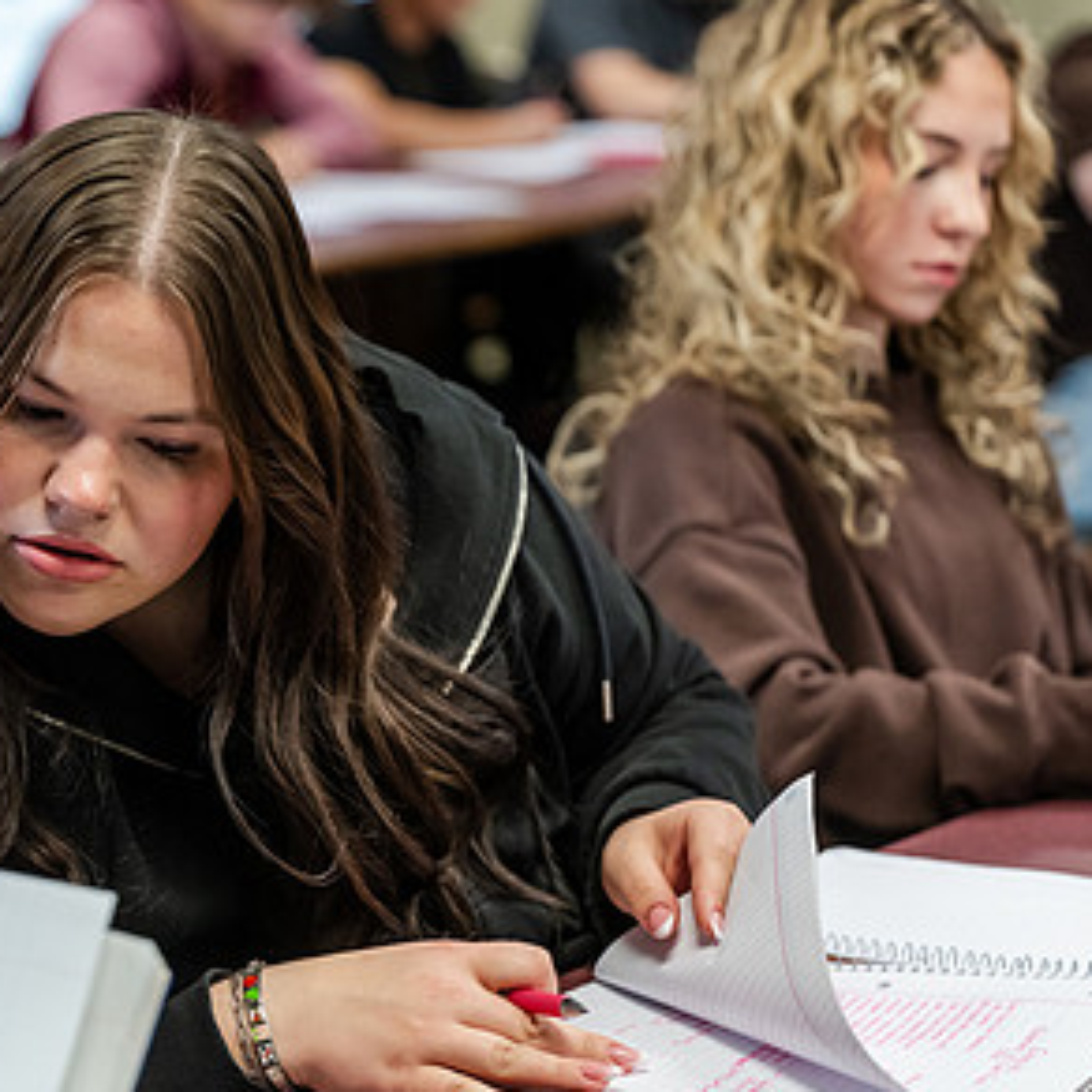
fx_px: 4211
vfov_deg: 14.8
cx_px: 131
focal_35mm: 118
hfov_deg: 14.6
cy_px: 682
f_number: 2.8
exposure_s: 1/200
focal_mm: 70
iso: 1600
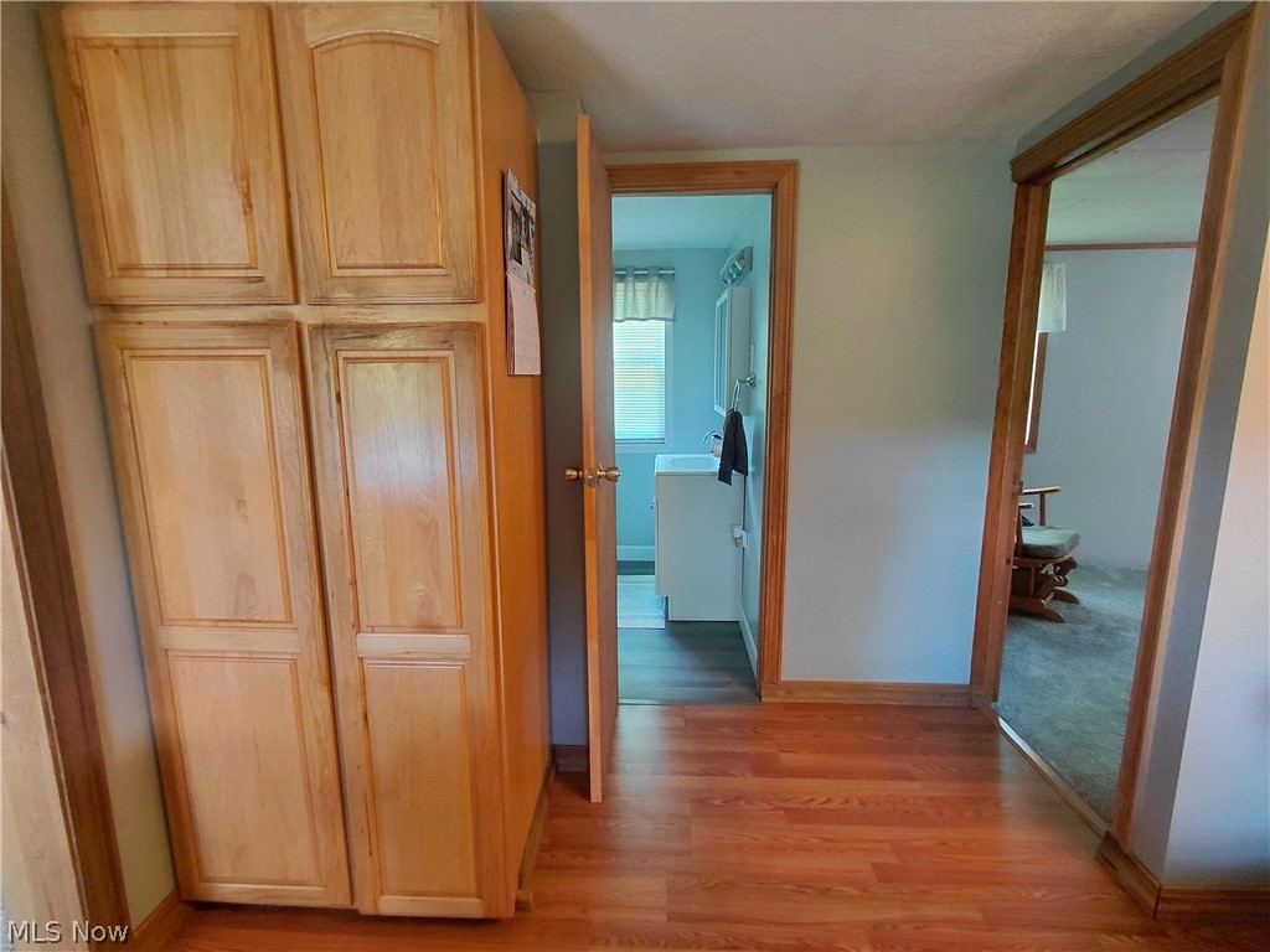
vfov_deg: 78.1
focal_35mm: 16
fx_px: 587
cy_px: 476
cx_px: 635
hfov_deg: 94.5
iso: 200
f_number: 2.2
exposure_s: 1/60
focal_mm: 1.64
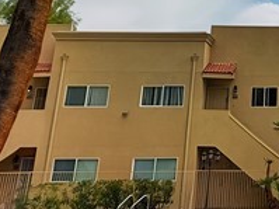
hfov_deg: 24.1
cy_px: -59
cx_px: 352
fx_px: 580
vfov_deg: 19.0
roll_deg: +0.9
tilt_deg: +21.3
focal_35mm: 72
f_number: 2.2
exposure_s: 1/2611
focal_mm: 2.22
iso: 20
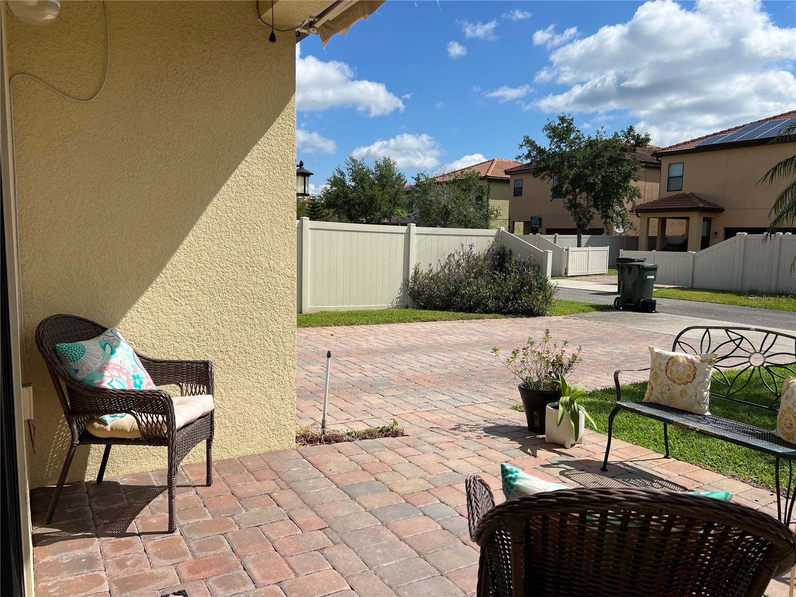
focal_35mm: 26
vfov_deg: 53.1
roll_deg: -0.7
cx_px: 398
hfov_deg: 67.3
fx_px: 598
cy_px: 298
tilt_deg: -6.6
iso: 50
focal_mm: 5.7
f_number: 1.5
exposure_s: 1/6211
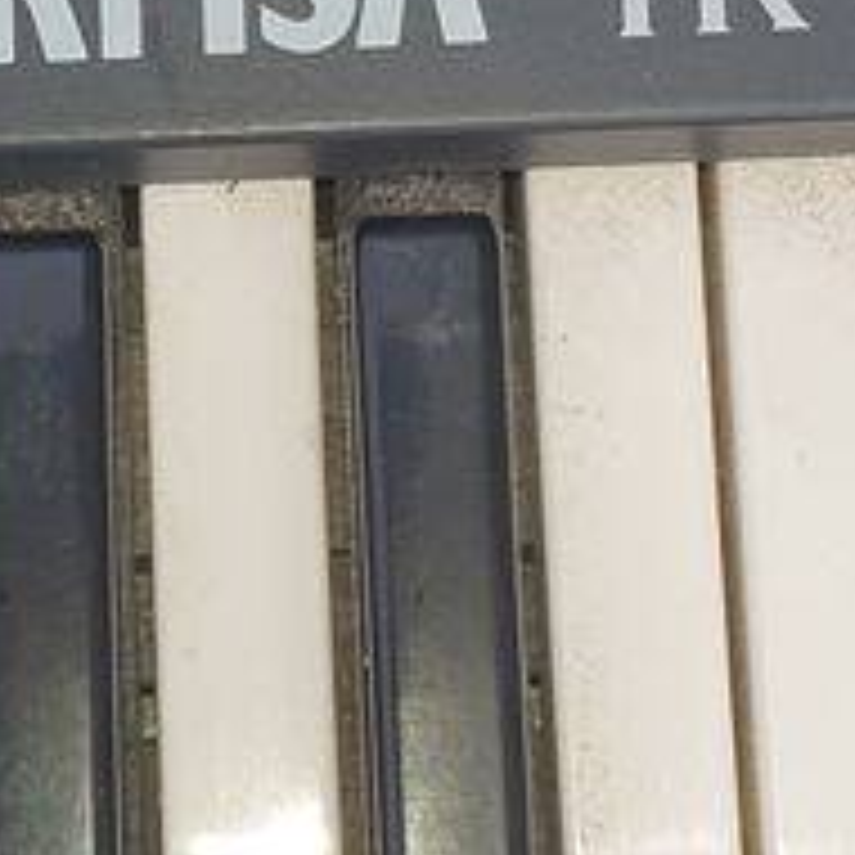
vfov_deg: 14.4
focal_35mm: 121
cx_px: 45
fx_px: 3381
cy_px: 320
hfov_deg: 14.2
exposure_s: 1/371
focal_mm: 4.32
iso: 50
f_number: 2.4
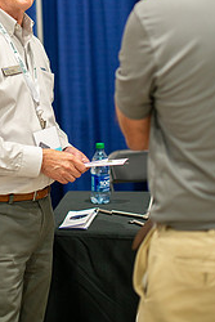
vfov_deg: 22.3
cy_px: 57
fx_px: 805
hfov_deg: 15.1
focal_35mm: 90
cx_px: 35
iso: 800
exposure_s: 1/200
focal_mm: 50
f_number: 2
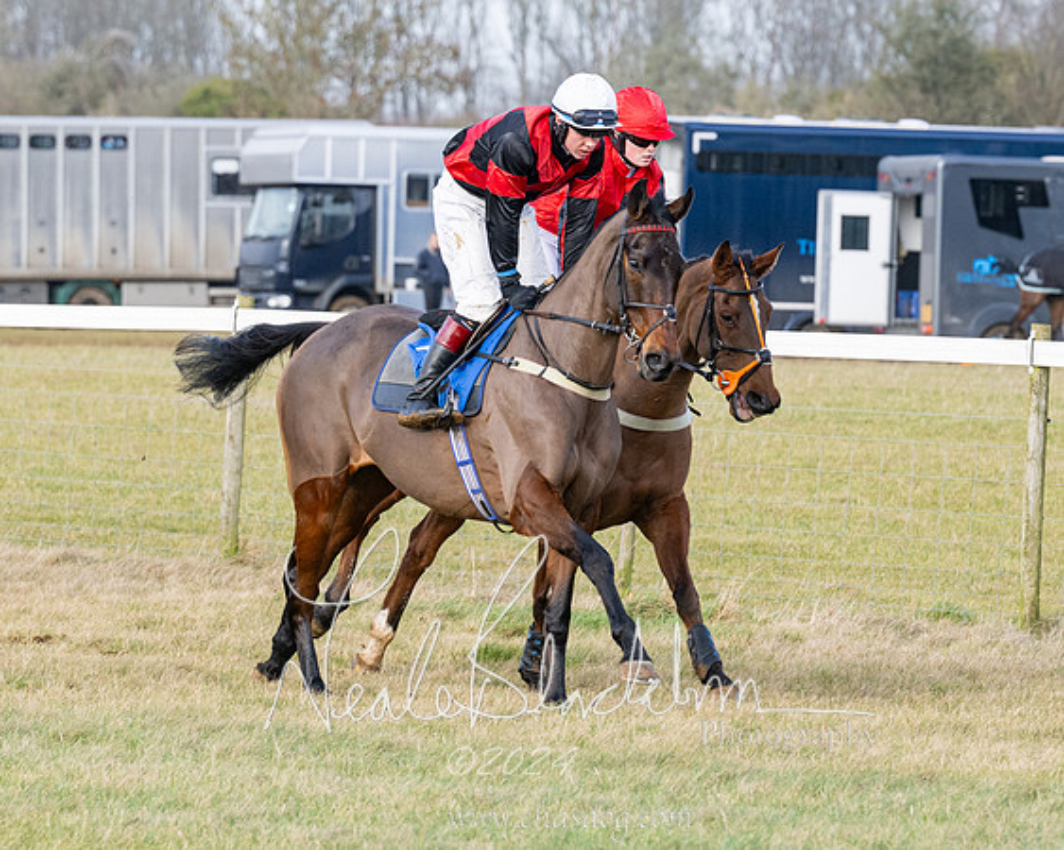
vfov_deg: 4.5
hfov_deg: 5.6
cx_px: 624
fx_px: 10920
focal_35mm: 347
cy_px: 474
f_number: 5
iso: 400
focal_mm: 160
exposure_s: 1/800
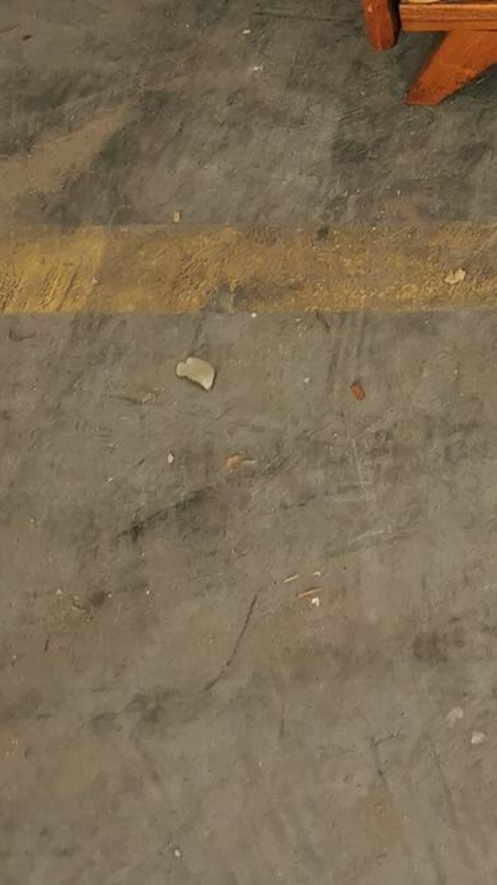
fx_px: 2063
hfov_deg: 12.5
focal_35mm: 88
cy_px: -392
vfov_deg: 21.0
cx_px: 913
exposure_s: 1/50
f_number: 1.8
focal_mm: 5.58
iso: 100
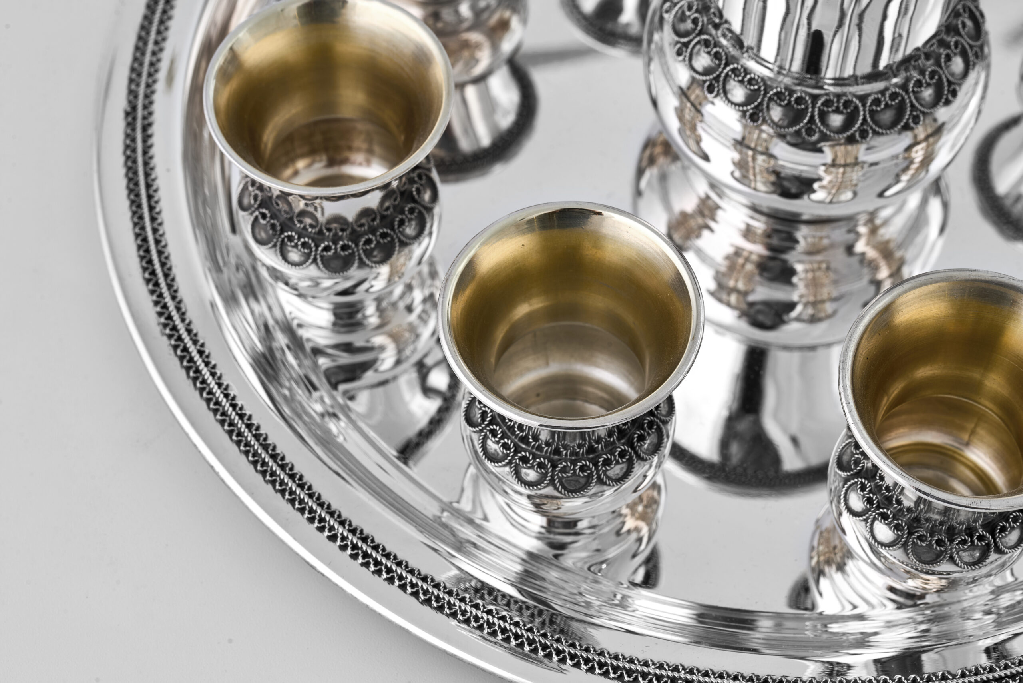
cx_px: 512
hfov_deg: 20.4
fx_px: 2842
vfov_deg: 13.7
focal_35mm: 100
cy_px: 342
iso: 100
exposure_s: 1/200
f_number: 16
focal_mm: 100
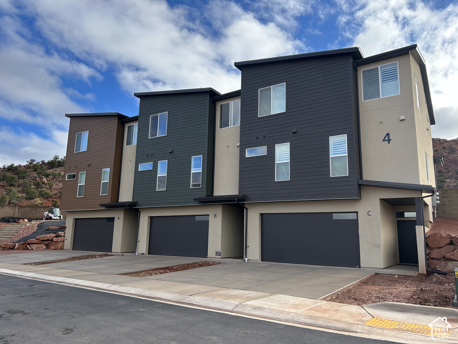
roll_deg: -1.2
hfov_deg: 67.3
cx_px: 229
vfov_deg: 53.1
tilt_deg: +9.9
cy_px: 172
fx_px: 344
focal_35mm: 26
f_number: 1.5
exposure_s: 1/2008
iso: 50
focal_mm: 5.7
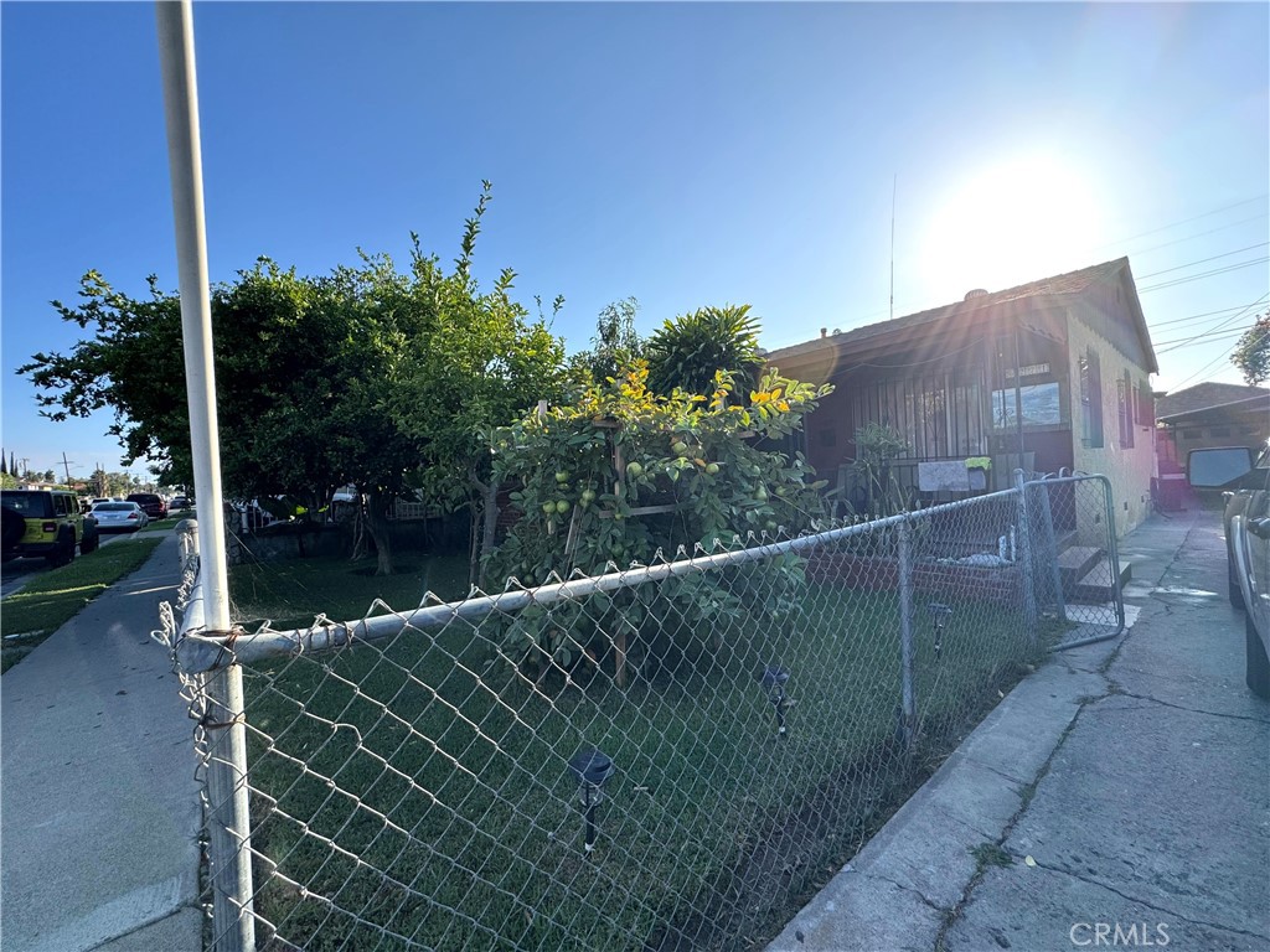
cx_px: 635
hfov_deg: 102.1
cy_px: 476
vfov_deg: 85.7
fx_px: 514
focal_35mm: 14
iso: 40
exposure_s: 1/1063
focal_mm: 2.22
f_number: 2.2
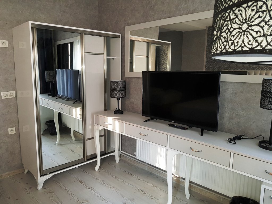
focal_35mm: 26
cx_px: 136
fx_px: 204
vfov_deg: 53.1
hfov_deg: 67.3
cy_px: 102
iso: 125
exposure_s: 1/33
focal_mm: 4.2
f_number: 1.7
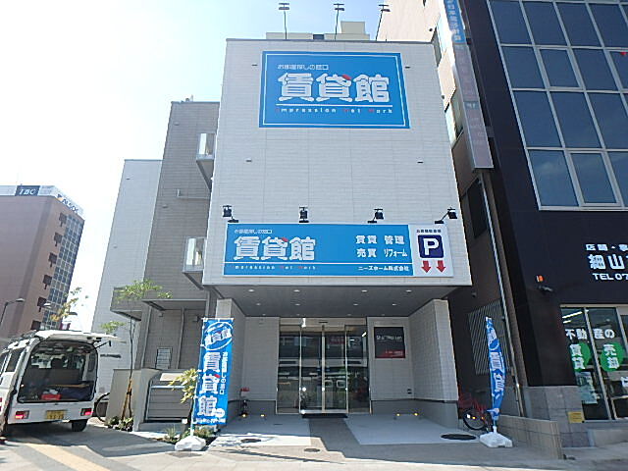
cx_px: 314
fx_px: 381
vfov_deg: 63.4
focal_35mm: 21
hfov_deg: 79.0
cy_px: 236
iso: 125
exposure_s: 1/800
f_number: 3.5
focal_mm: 3.7
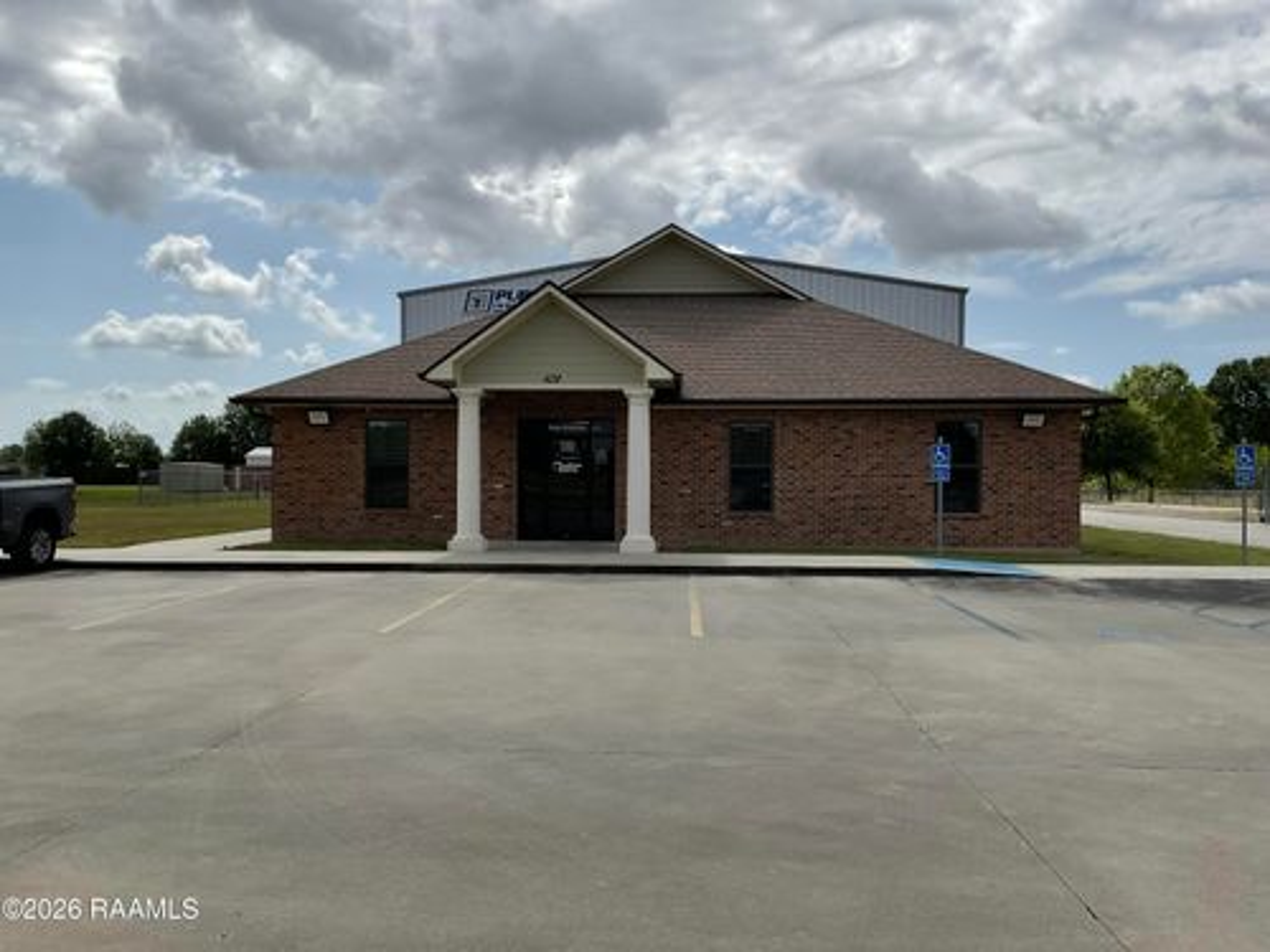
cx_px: 635
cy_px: 476
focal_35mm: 29
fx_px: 1064
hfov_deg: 61.7
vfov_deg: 48.2
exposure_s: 1/4405
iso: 16
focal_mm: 3
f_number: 1.8
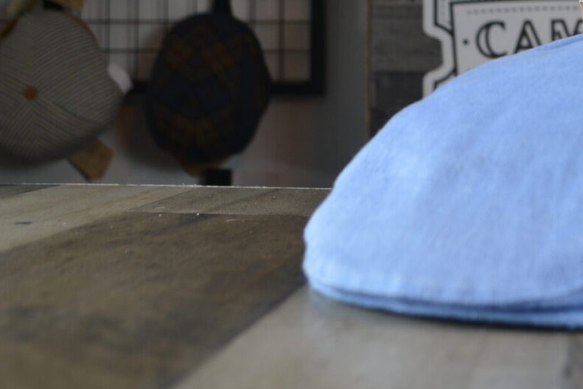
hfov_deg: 30.6
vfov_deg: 21.6
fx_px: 1004
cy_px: 76
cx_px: 552
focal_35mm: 62
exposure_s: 1/60
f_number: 4
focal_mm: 20
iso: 400
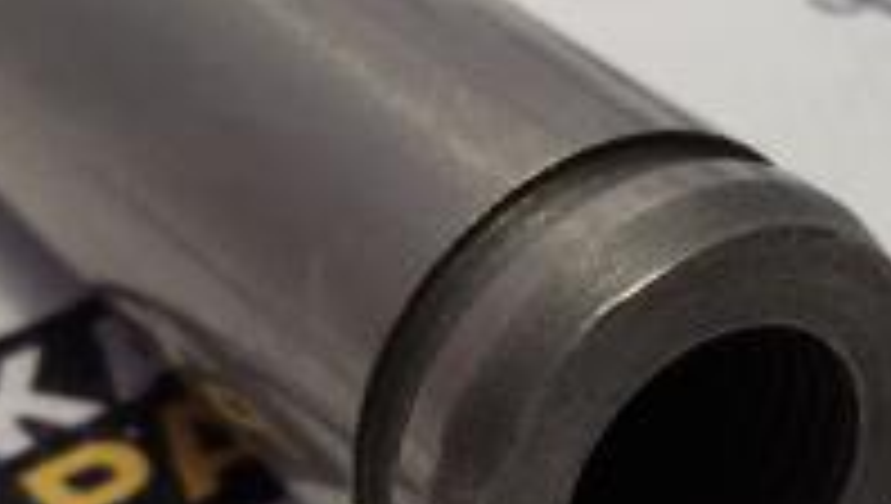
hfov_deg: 23.1
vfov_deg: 13.2
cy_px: 326
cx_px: 392
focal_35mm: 92
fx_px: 2177
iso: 50
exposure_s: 1/33
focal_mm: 2.93
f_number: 2.4
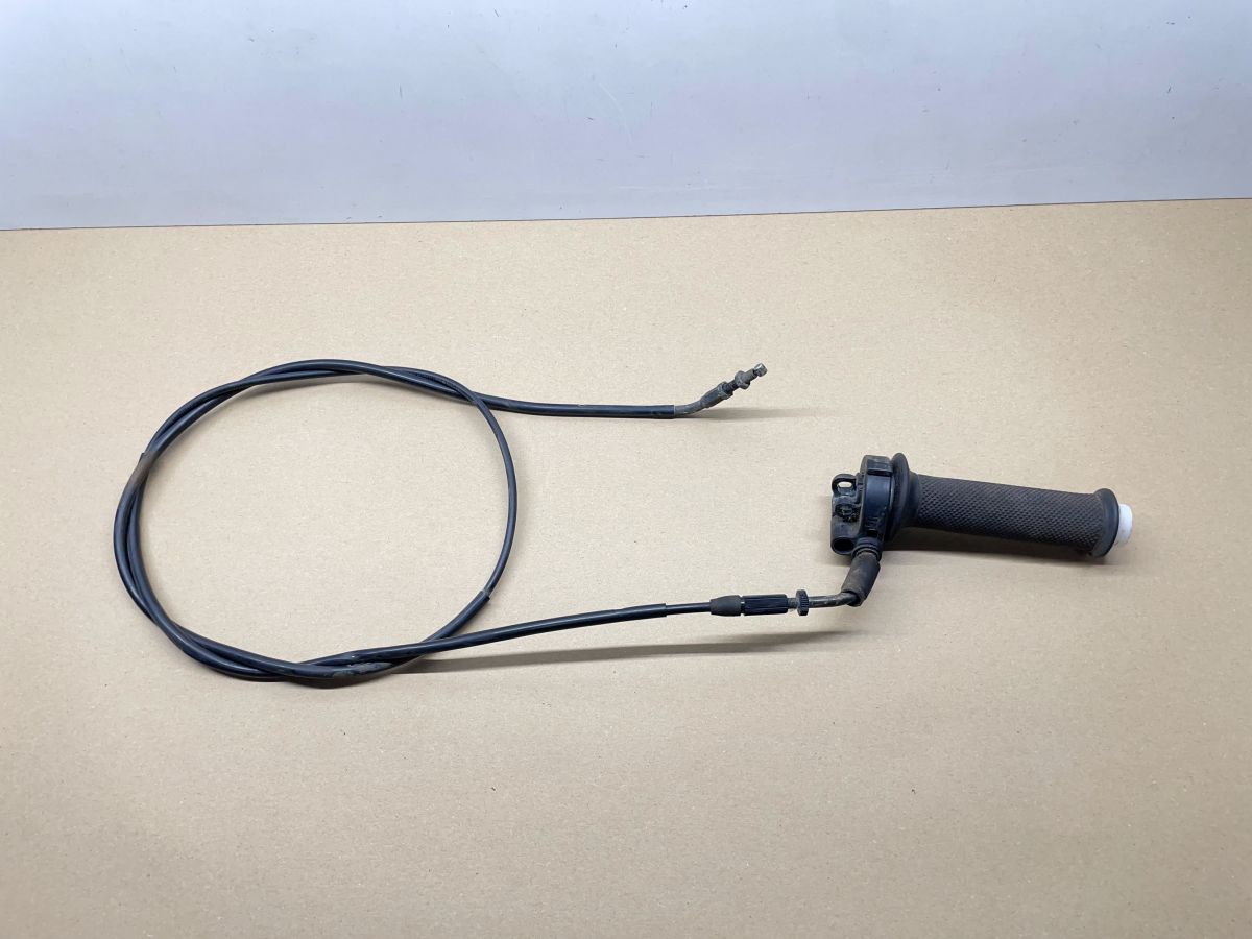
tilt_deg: -61.8
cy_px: 470
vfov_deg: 53.1
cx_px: 626
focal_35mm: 26
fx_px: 940
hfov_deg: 67.3
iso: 80
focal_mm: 4.2
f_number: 1.6
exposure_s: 1/100
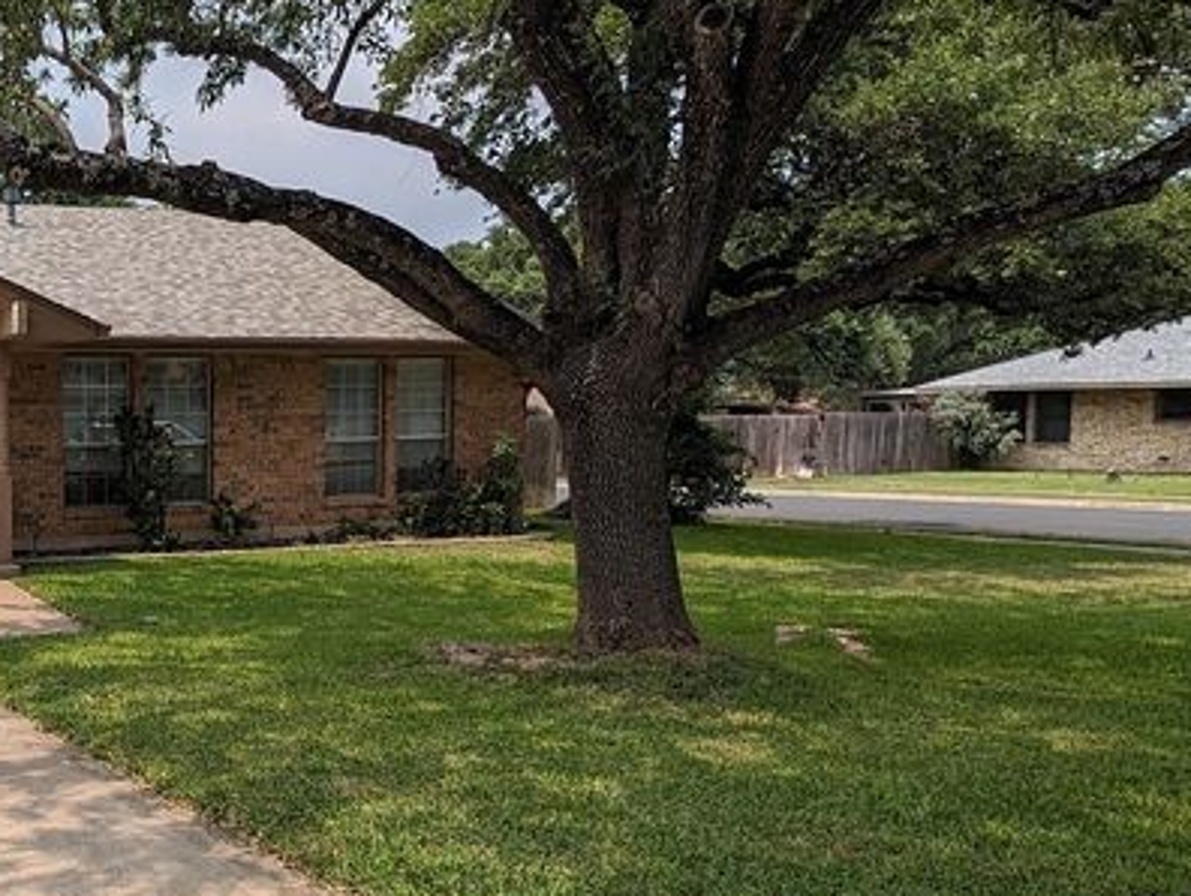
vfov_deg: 45.4
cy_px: 513
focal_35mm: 31
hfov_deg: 48.4
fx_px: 1068
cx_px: 9
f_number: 1.95
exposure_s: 1/2058
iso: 41
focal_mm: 2.23
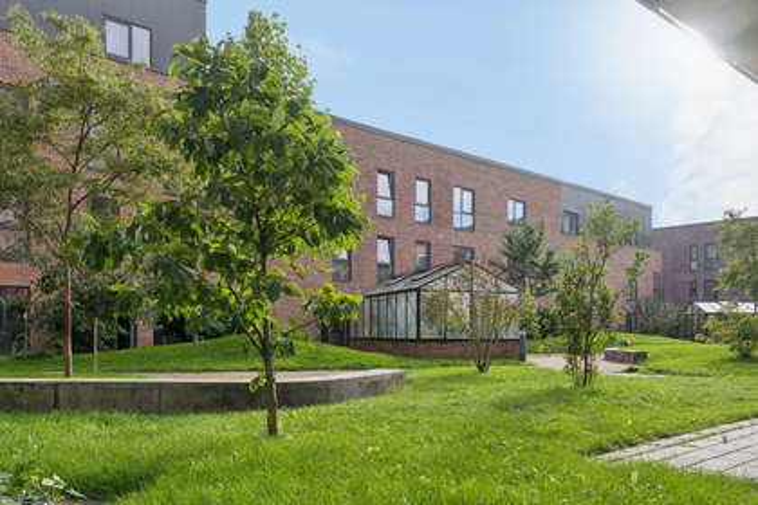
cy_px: 252
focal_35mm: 30
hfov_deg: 61.9
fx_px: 632
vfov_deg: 43.6
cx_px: 379
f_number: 8
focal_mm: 20
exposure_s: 1/160
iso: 200
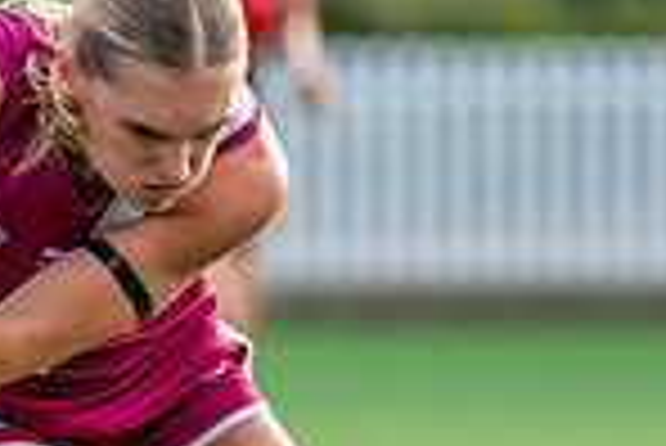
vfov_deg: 0.9
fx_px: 27258
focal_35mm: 1472
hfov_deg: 1.4
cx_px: -368
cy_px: 317
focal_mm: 250
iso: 800
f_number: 5
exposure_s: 1/1000
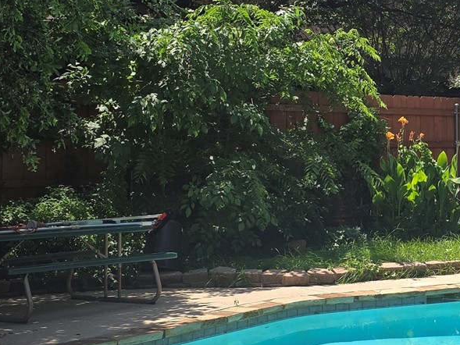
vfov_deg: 18.4
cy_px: 141
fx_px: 1063
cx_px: 470
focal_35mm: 80
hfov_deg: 23.3
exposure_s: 1/638
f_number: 1.7
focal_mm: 6.3
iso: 12
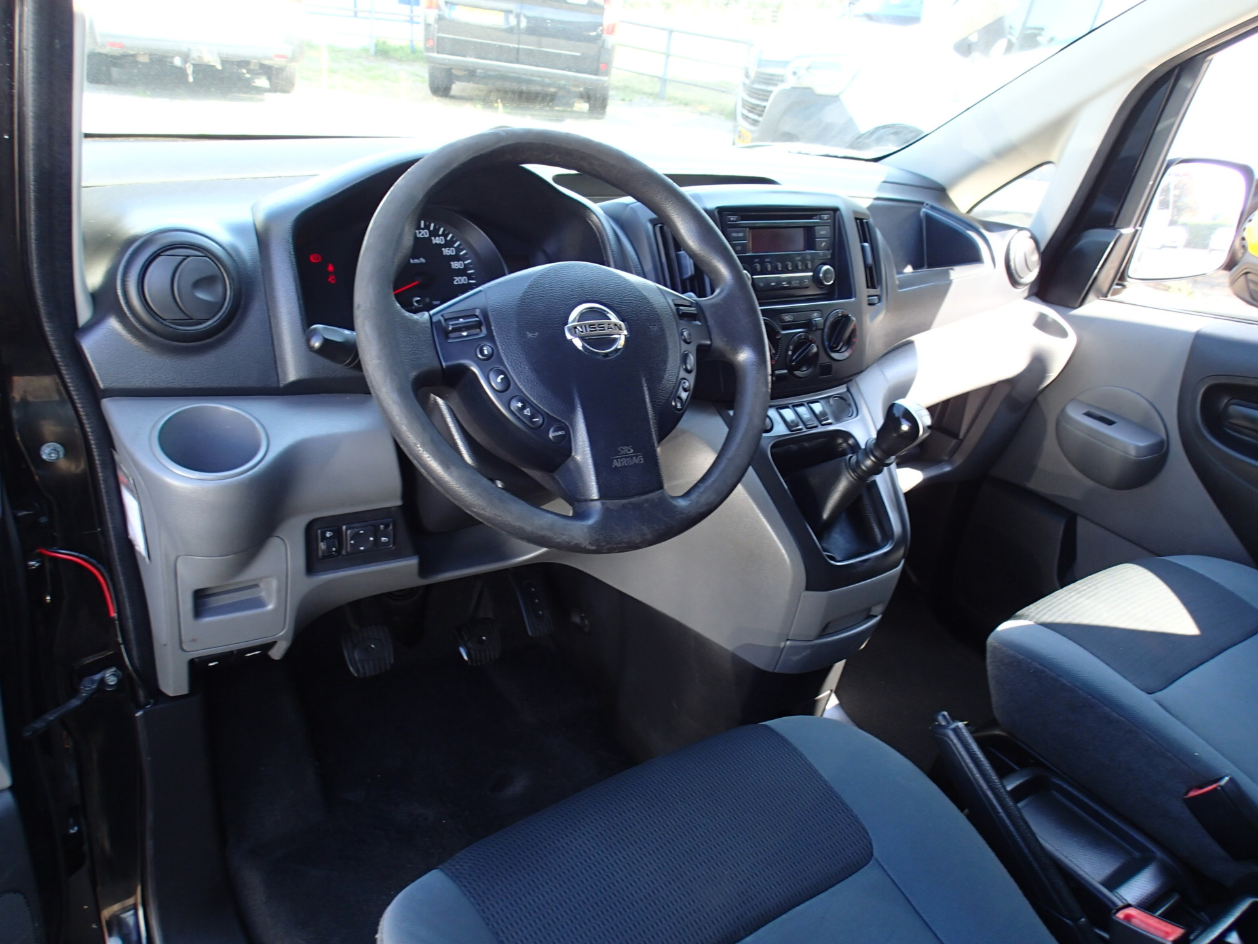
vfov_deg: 54.9
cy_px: 472
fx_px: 909
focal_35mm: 25
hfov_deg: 69.4
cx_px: 629
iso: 100
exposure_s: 1/60
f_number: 2.8
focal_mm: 4.5
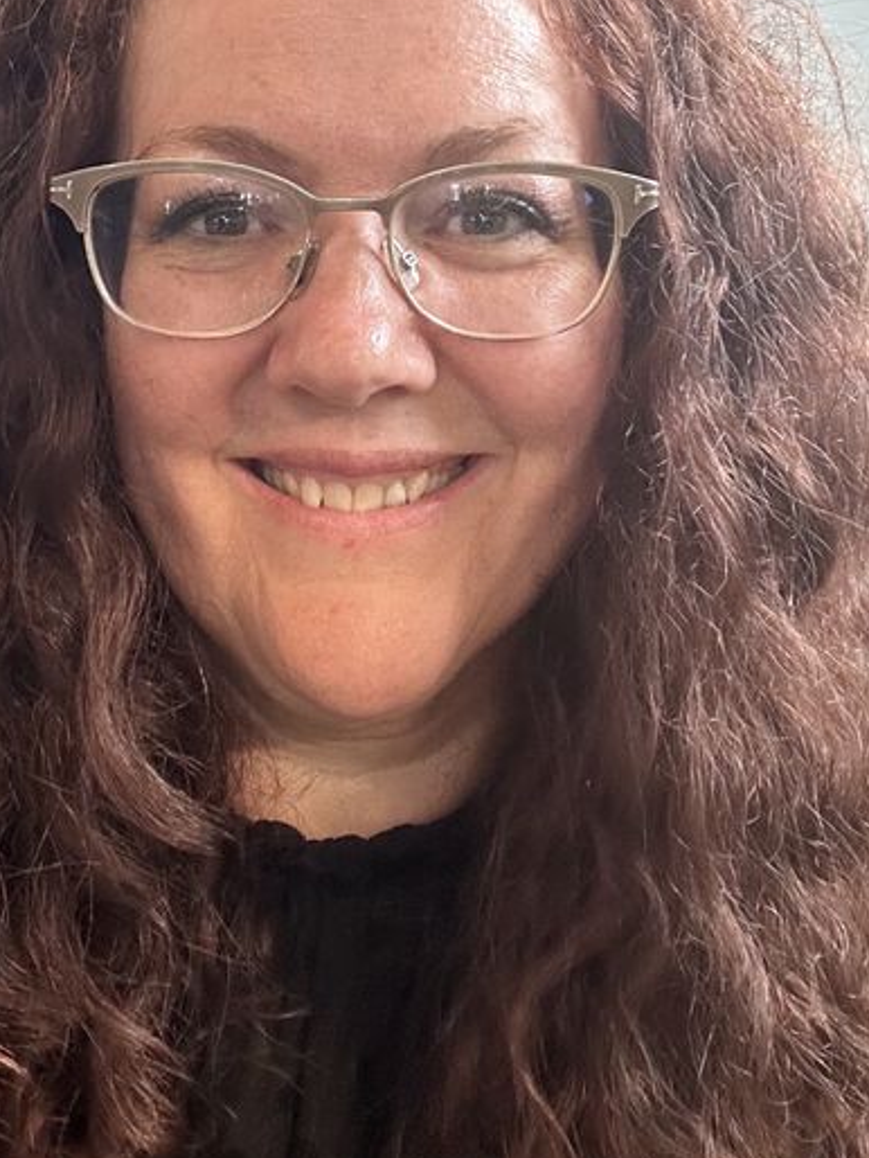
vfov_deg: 38.7
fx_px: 1639
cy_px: 442
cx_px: 286
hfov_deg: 29.5
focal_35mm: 49
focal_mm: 2.69
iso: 250
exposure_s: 1/33
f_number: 1.9
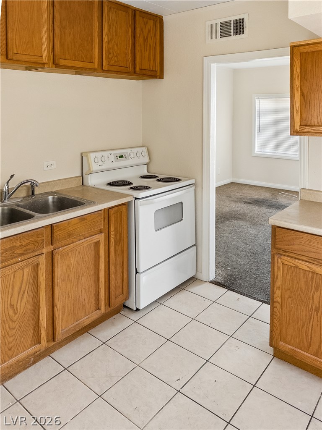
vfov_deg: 71.6
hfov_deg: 56.8
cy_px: 215
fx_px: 298
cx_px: 161
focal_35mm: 24
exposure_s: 1/120
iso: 125
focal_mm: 6.8
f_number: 1.8
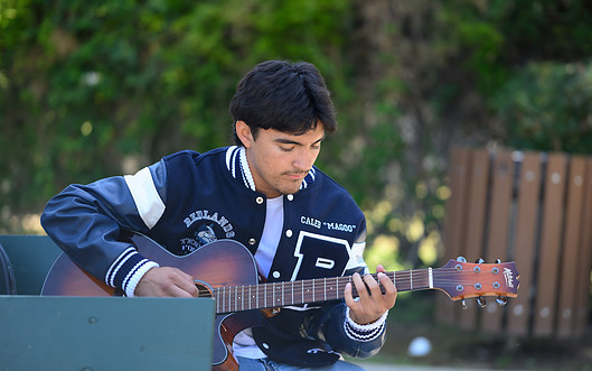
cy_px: 170
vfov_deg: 13.8
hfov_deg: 21.9
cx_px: 307
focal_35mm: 95
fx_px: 1533
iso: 100
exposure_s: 1/250
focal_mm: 85
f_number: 1.8
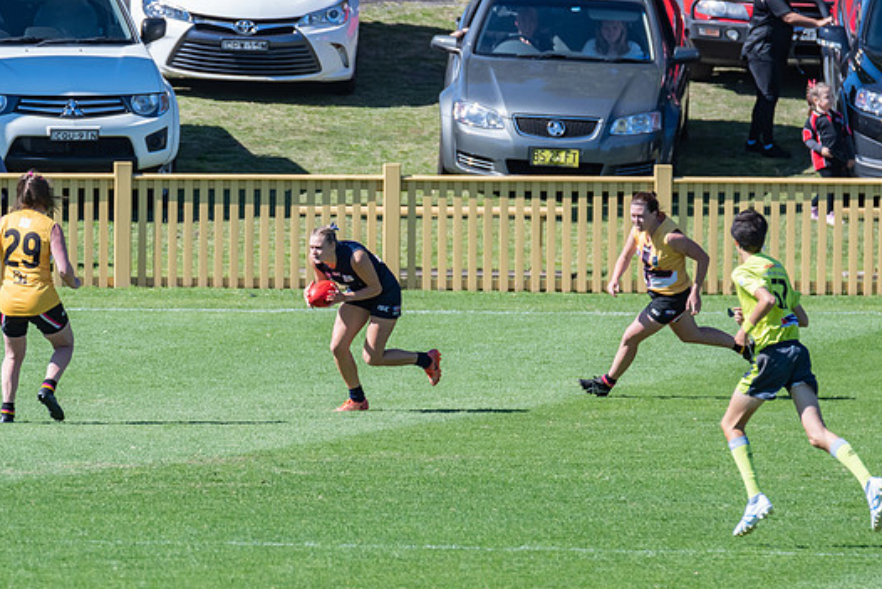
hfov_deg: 2.3
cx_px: 429
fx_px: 22300
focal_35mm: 910
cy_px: 313
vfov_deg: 1.5
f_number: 10
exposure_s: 1/1250
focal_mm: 550
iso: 800
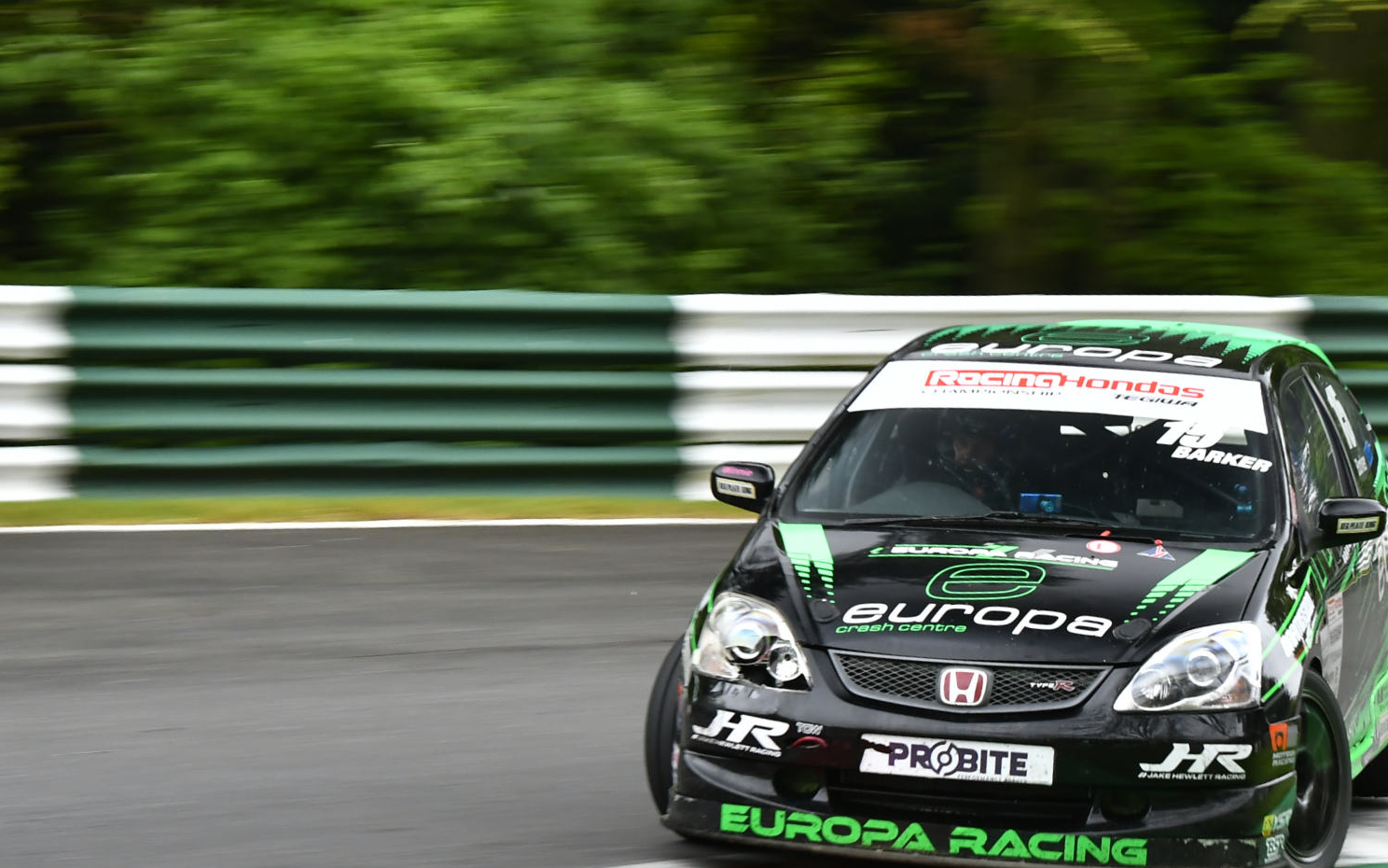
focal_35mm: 175
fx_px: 6608
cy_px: 531
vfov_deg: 7.5
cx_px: 894
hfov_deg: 12.0
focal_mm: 85
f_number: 6.3
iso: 800
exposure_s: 1/100
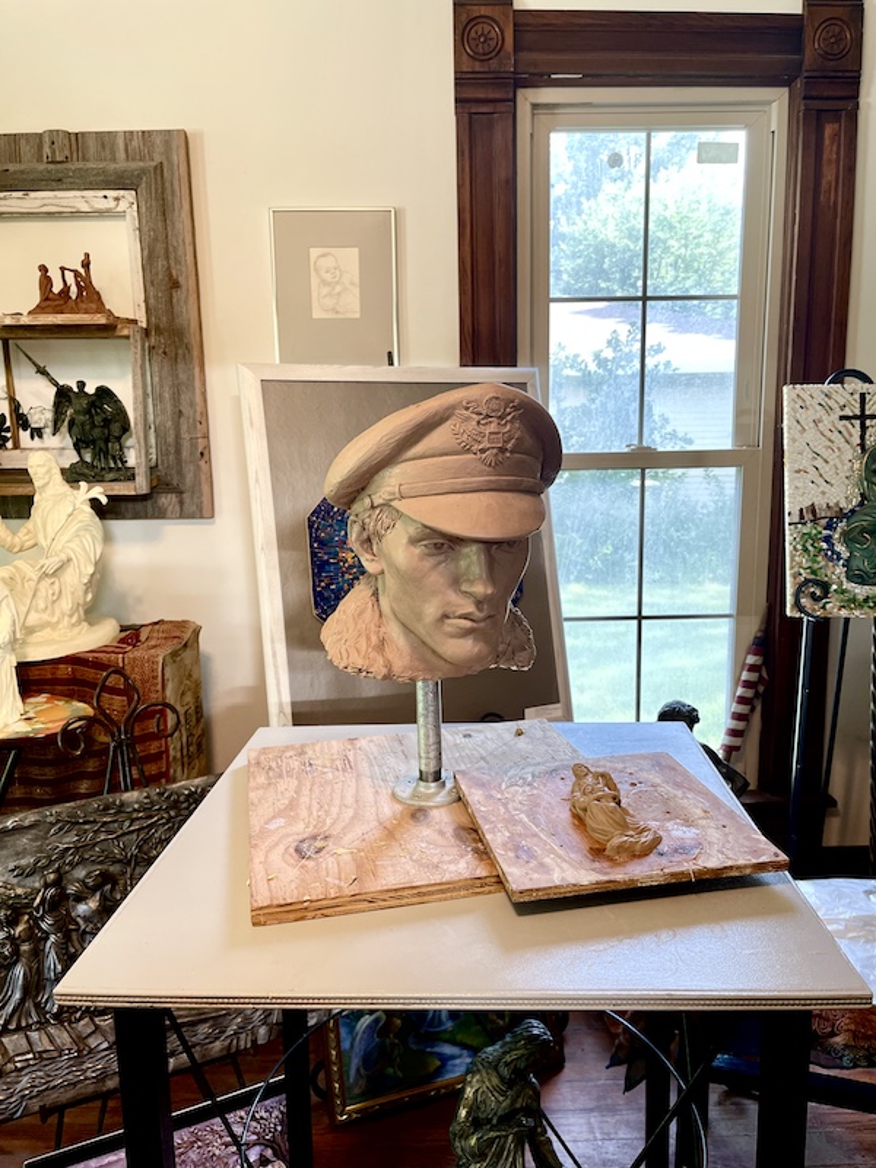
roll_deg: +1.1
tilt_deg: -9.6
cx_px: 438
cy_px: 584
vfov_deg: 69.4
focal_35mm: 25
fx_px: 844
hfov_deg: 54.9
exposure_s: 1/60
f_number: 1.6
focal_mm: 5.1
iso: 80
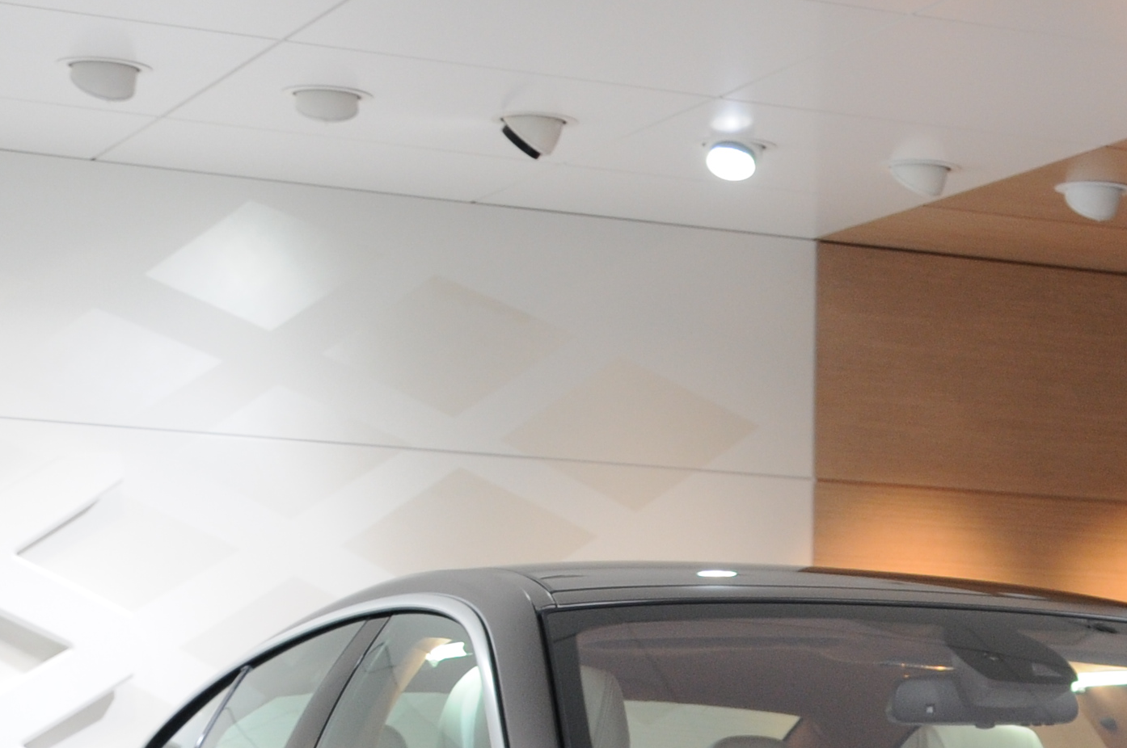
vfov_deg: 11.1
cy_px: 1006
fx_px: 3752
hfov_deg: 16.7
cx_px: 1113
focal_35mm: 120
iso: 400
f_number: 5.6
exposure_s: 1/125
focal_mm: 26
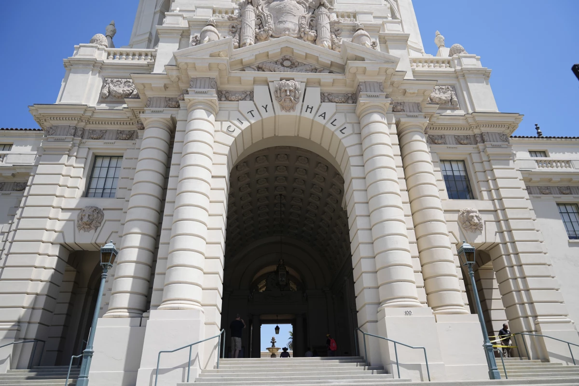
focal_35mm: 24
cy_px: 193
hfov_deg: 73.7
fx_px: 386
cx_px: 290
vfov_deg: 53.1
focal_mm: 24
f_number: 2.8
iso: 250
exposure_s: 1/4000
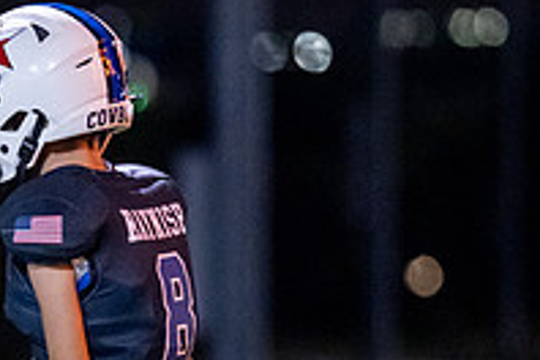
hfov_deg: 3.7
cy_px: 311
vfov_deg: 2.4
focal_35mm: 562
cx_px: -95
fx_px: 8429
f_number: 1.8
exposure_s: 1/640
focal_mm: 135
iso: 5000
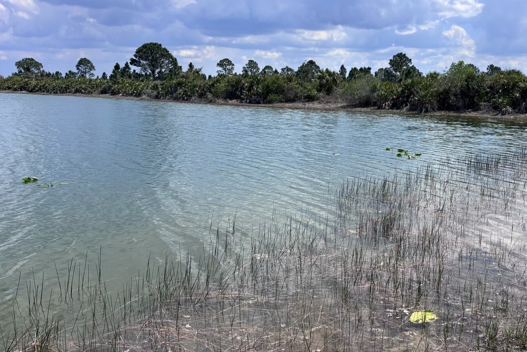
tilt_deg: -11.8
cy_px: 188
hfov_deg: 50.8
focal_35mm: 37
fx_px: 542
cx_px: 357
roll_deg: -1.1
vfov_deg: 35.9
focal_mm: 5.96
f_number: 1.6
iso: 50
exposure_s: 1/4425
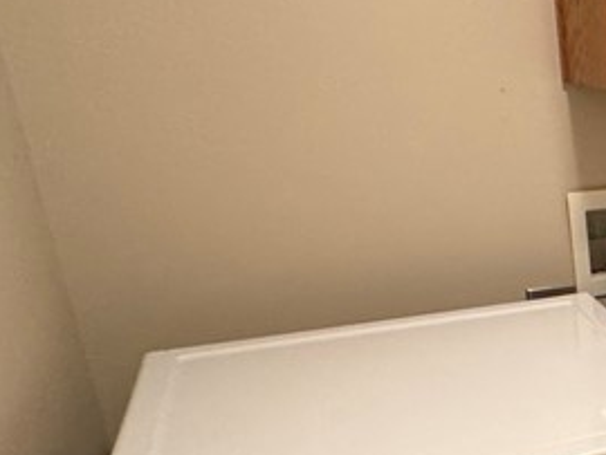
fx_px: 929
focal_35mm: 53
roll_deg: -0.7
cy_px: 327
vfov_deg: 27.3
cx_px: 875
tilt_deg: -19.1
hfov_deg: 27.1
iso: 640
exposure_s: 1/60
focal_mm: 2.22
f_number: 2.2
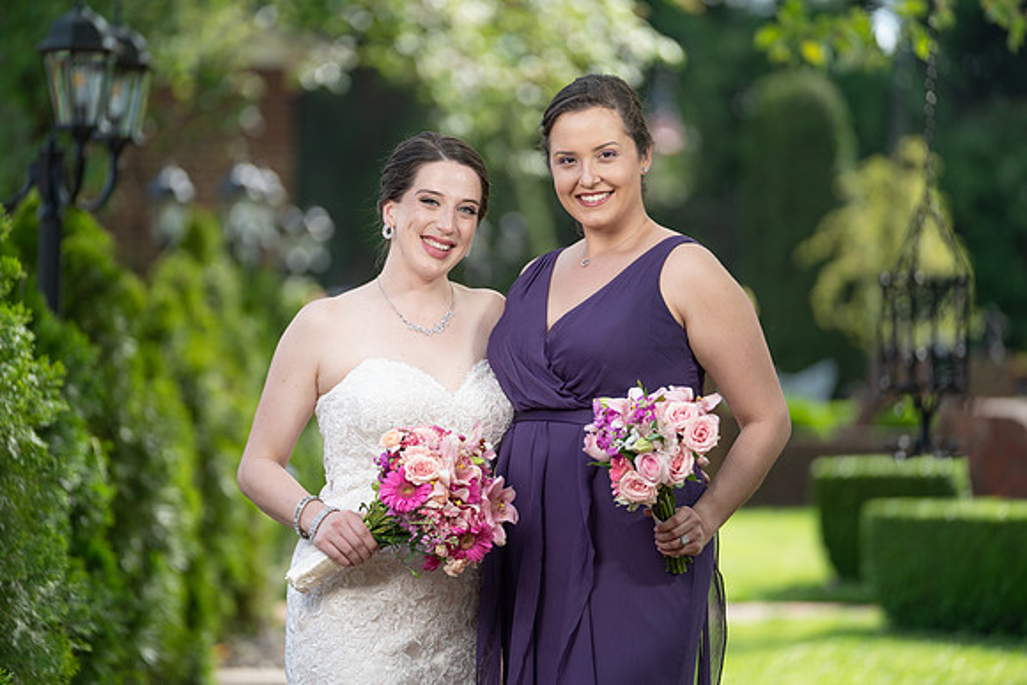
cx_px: 480
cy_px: 320
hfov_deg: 12.4
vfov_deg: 8.3
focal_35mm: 166
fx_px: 4740
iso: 50
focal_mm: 156
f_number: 2.8
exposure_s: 1/250
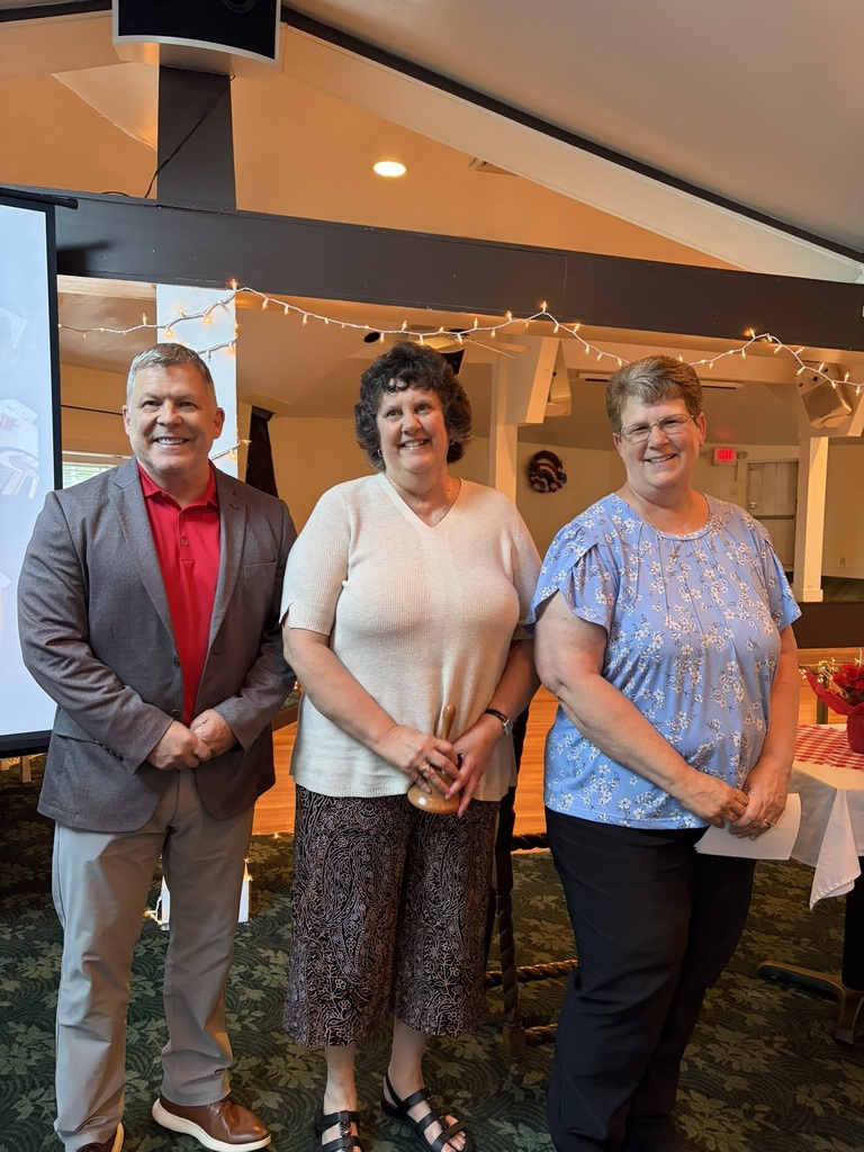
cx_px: 432
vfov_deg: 67.3
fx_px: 865
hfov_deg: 53.1
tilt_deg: -3.9
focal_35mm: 26
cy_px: 576
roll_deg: -1.0
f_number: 1.6
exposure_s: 1/40
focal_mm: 5.96
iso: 400
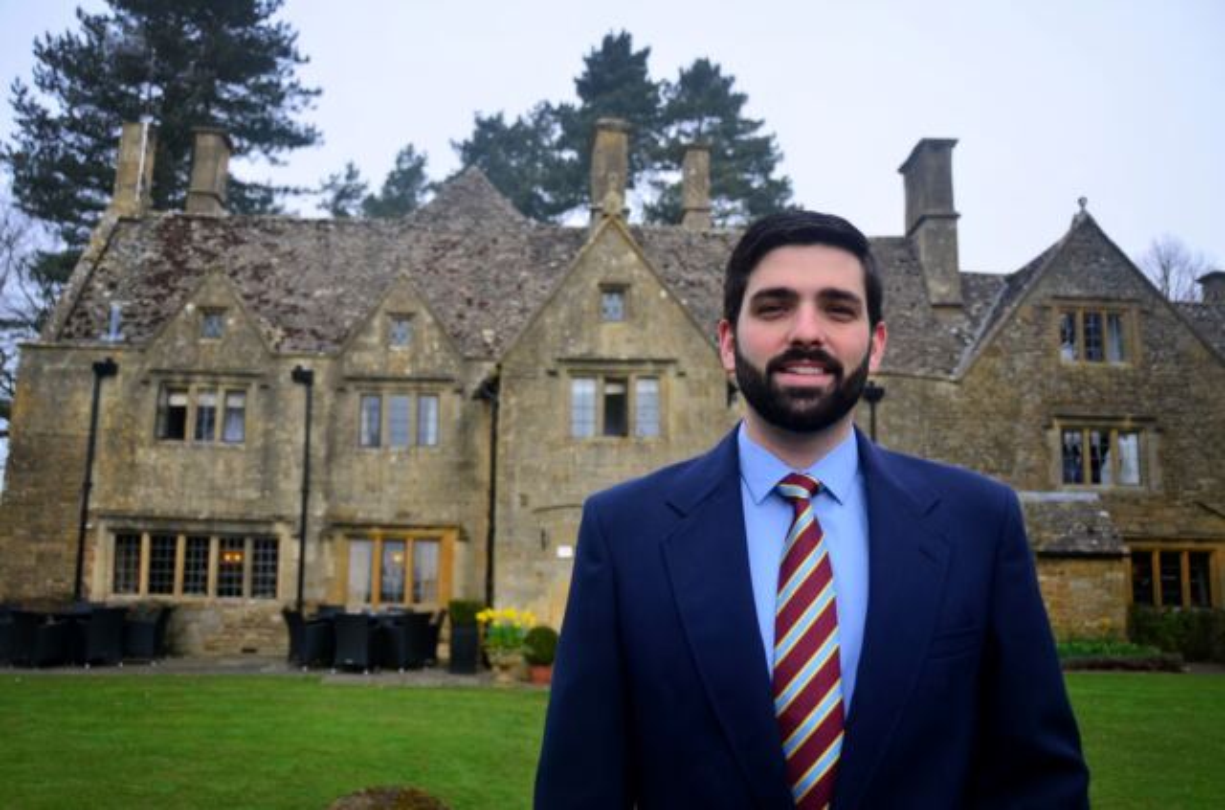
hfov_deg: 57.4
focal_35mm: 33
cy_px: 405
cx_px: 612
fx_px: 1120
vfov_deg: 39.7
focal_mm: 22
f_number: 3.8
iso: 200
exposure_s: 1/800
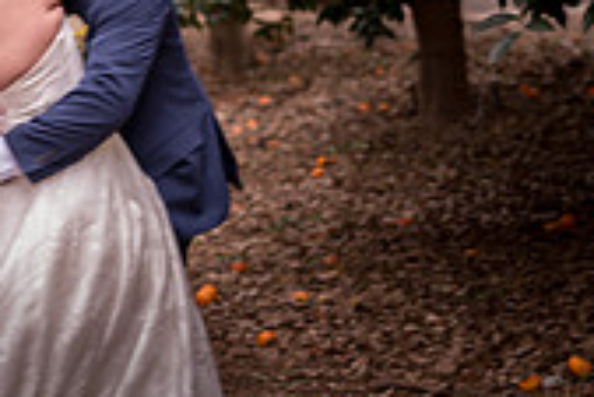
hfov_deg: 14.8
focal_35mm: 137
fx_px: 2262
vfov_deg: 10.0
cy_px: 0
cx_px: 35
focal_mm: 40
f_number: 2
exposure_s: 1/80
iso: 100
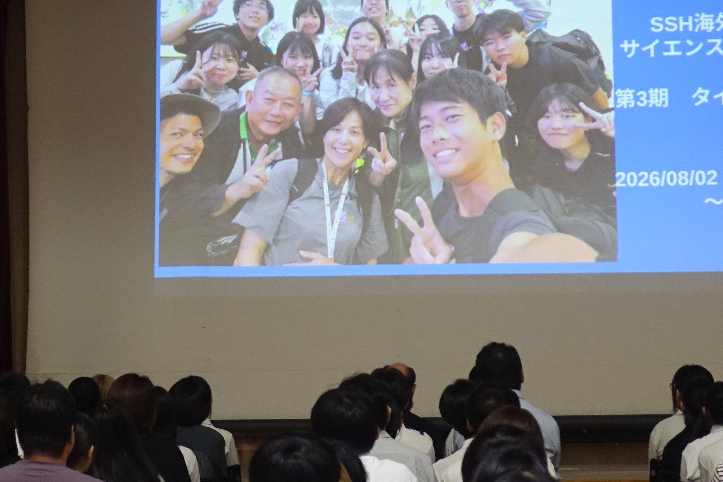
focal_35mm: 120
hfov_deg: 17.1
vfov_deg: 11.4
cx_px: 300
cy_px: 92
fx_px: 2410
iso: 800
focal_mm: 22.18
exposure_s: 1/40
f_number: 2.8
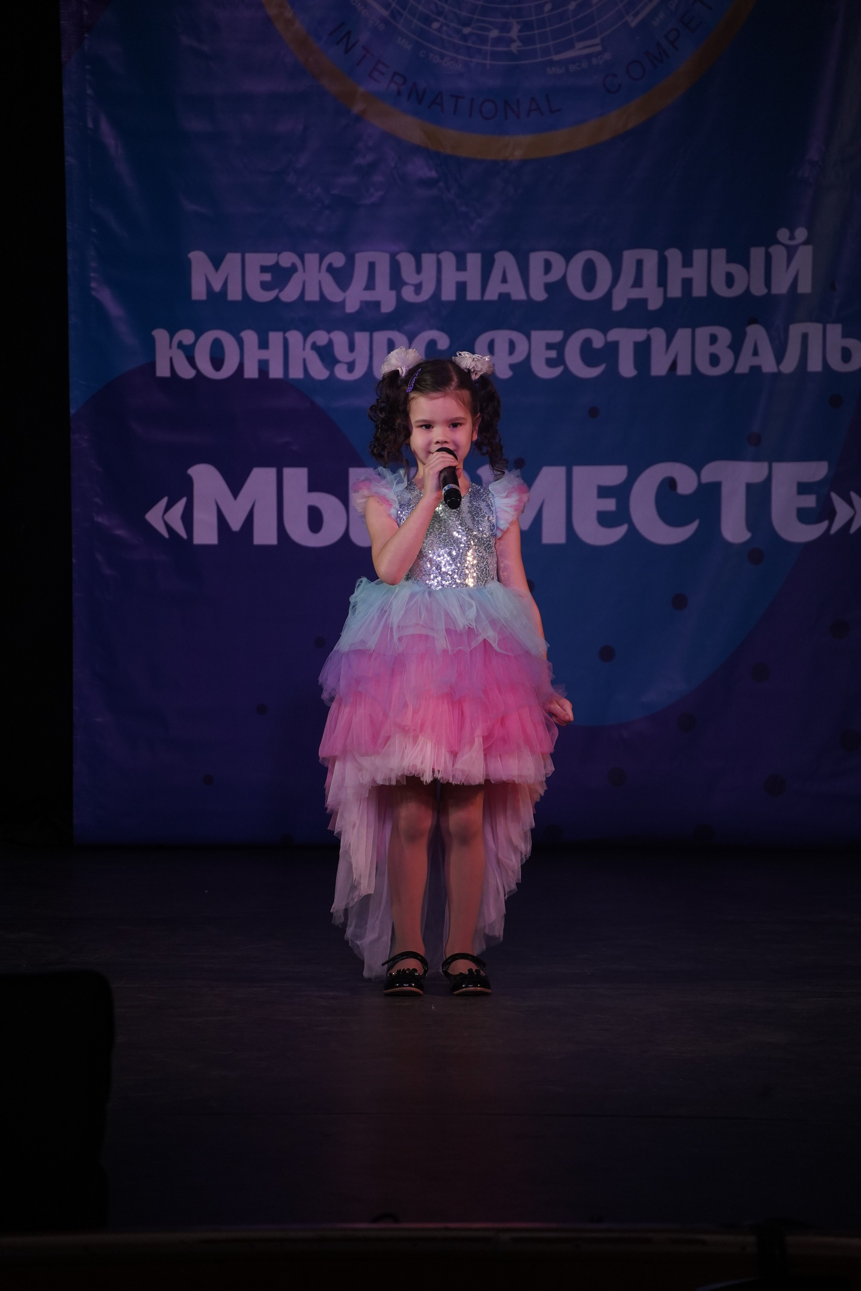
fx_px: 7246
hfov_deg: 6.8
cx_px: 430
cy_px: 646
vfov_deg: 10.2
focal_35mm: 202
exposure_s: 1/400
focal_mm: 202
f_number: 5.6
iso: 2000
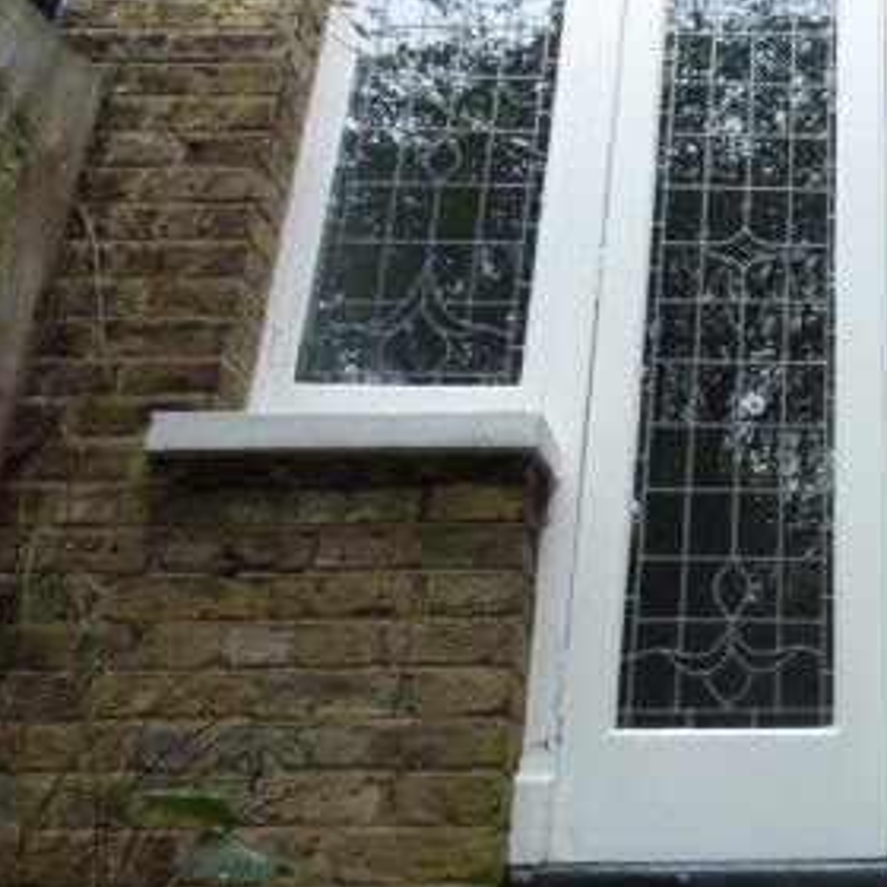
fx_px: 1334
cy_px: 404
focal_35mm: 46
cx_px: 889
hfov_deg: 33.6
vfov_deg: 36.8
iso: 80
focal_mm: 4.1
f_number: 3.3
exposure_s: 1/60
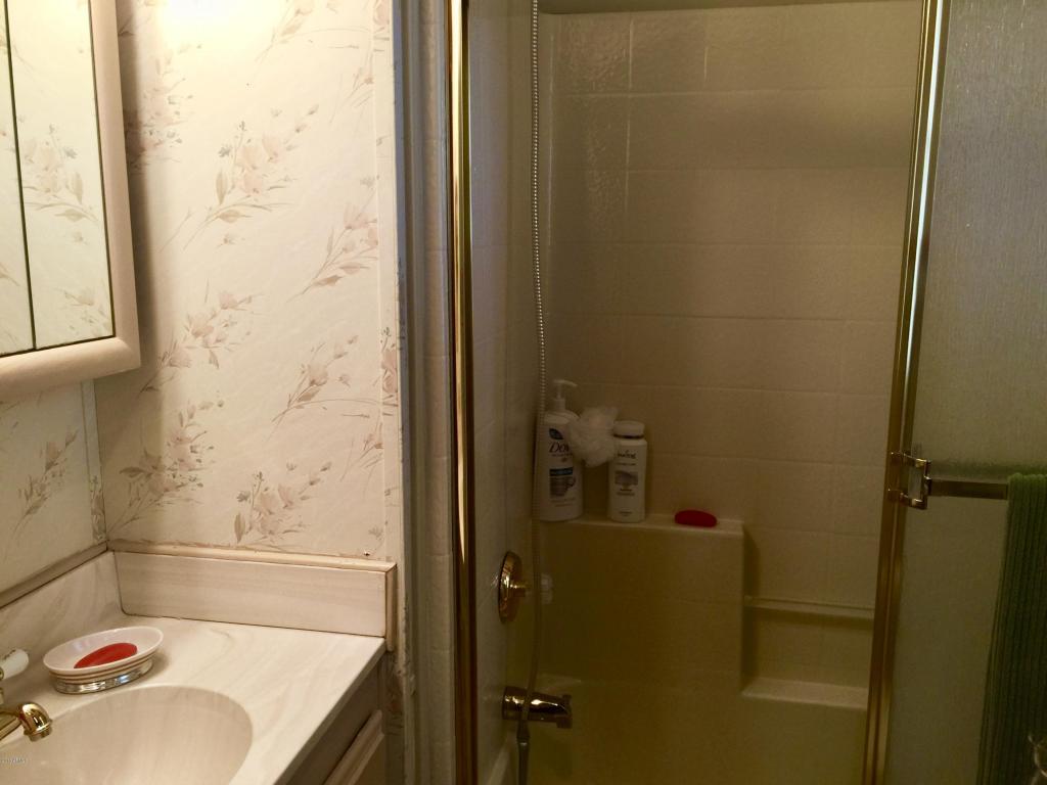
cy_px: 392
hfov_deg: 61.7
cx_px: 524
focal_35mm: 29
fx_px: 877
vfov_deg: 48.2
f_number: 2.2
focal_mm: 4.15
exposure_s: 1/15
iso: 50
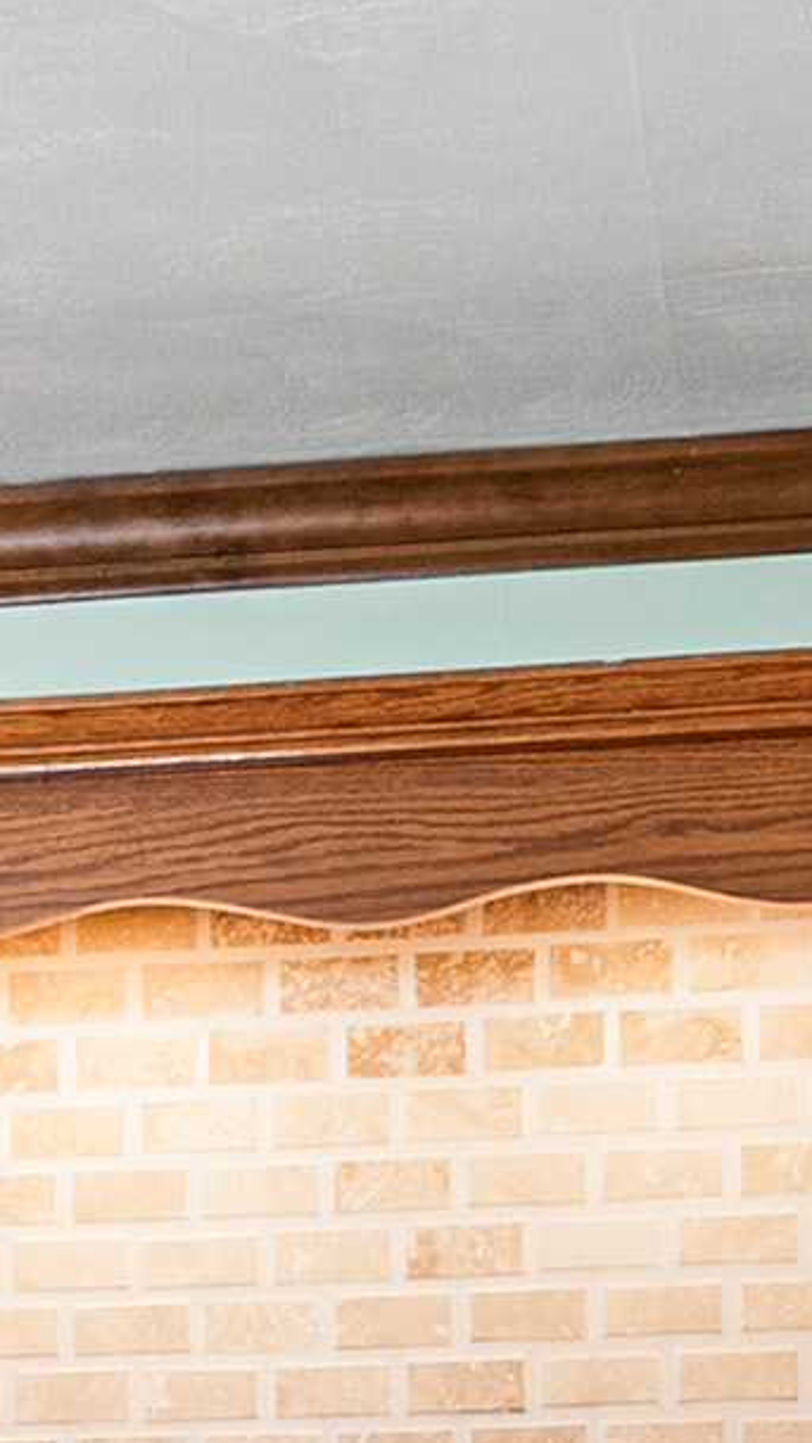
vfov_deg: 16.7
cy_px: 2160
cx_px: 57
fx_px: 4478
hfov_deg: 10.3
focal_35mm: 117
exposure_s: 1/6
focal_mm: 16
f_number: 9
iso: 800
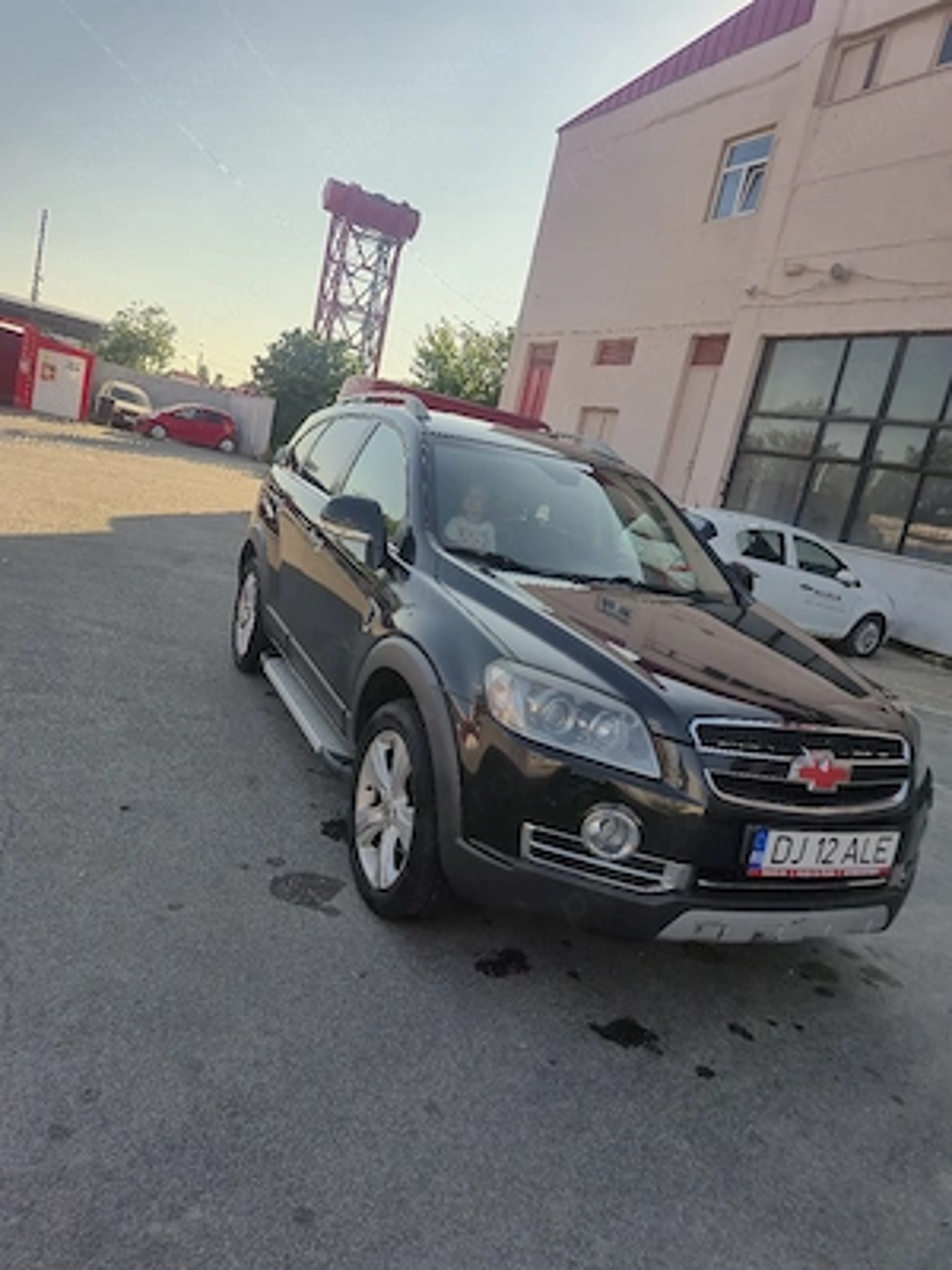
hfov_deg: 58.9
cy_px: 635
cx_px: 476
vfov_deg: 73.9
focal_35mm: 23
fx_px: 843
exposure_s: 1/2500
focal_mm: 5.4
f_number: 1.8
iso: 25
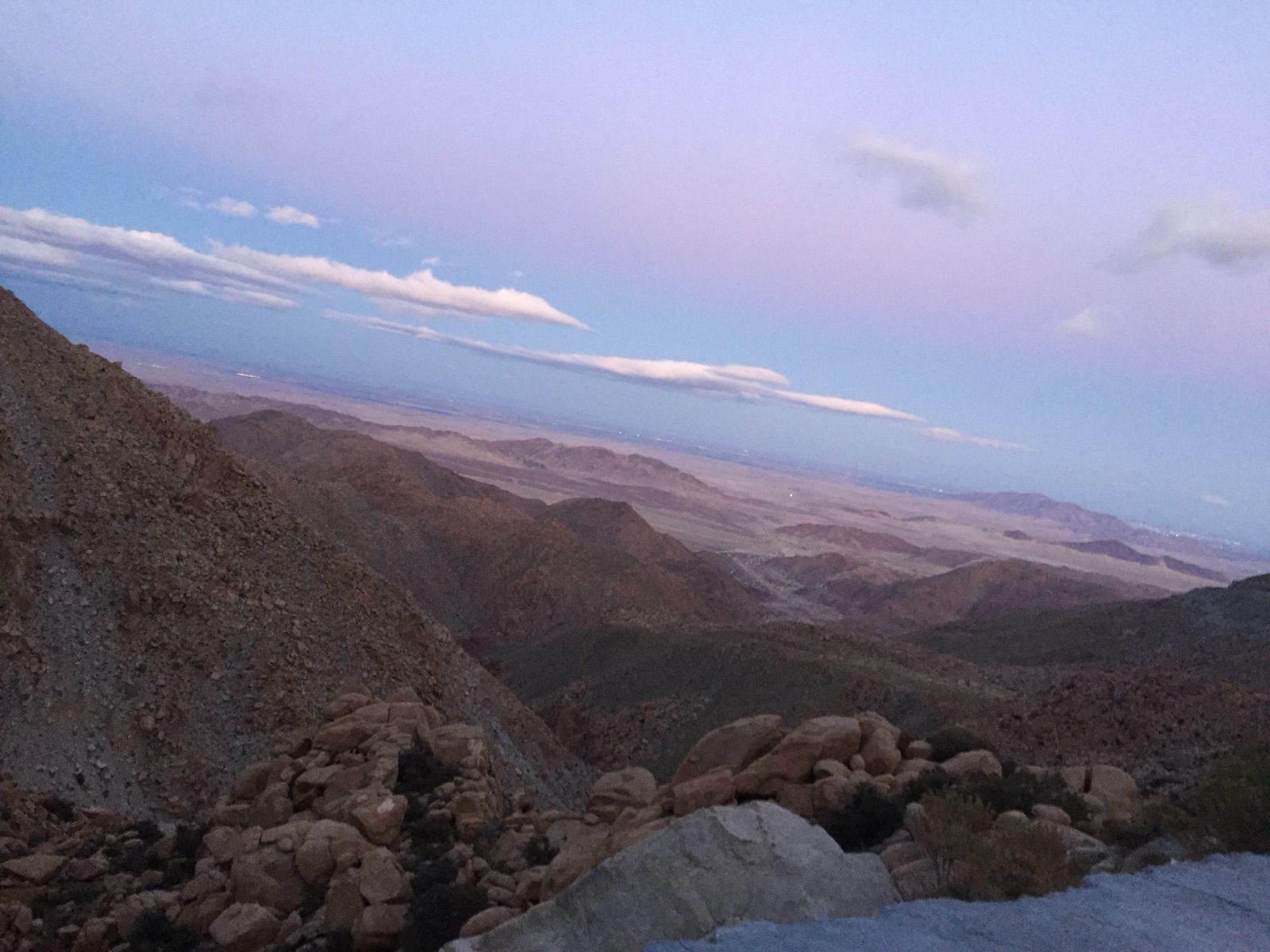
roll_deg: -11.3
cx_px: 635
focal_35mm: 29
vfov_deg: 48.2
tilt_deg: -2.3
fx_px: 1064
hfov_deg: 61.7
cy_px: 476
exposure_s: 1/24
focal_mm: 4.15
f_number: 2.2
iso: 250
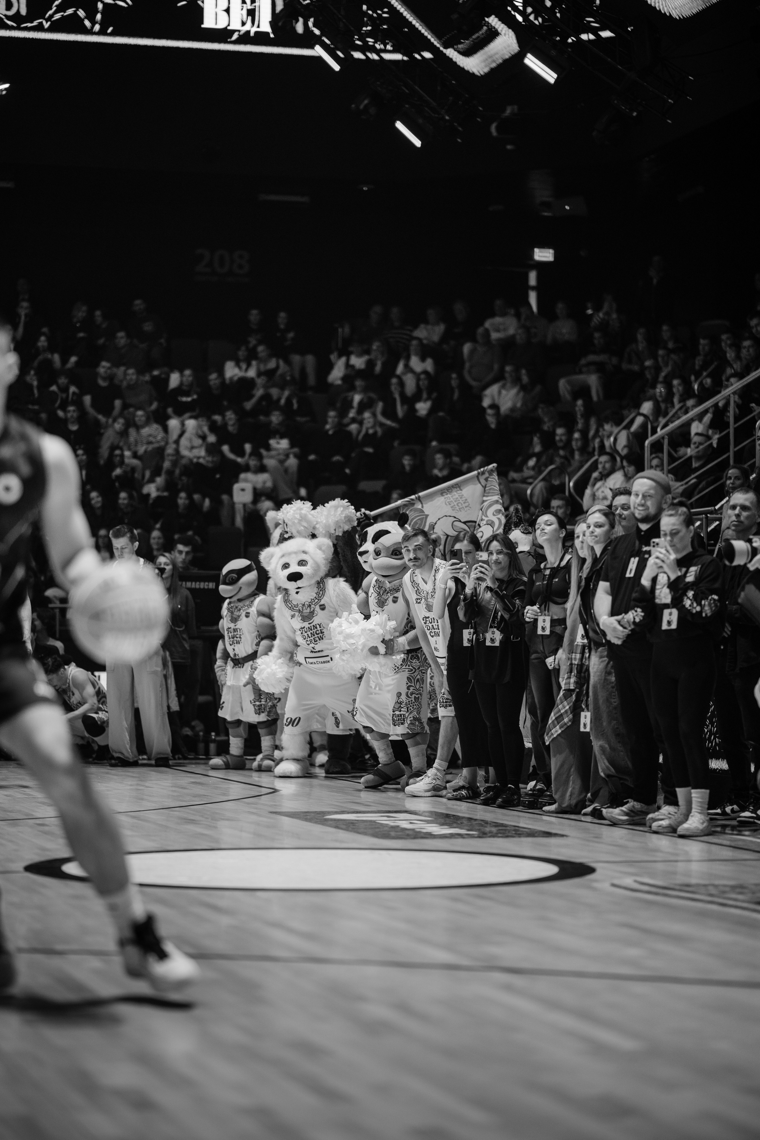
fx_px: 2691
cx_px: 380
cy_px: 570
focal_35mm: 85
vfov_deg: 23.9
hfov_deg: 16.1
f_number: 1.4
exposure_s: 1/800
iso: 640
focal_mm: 85
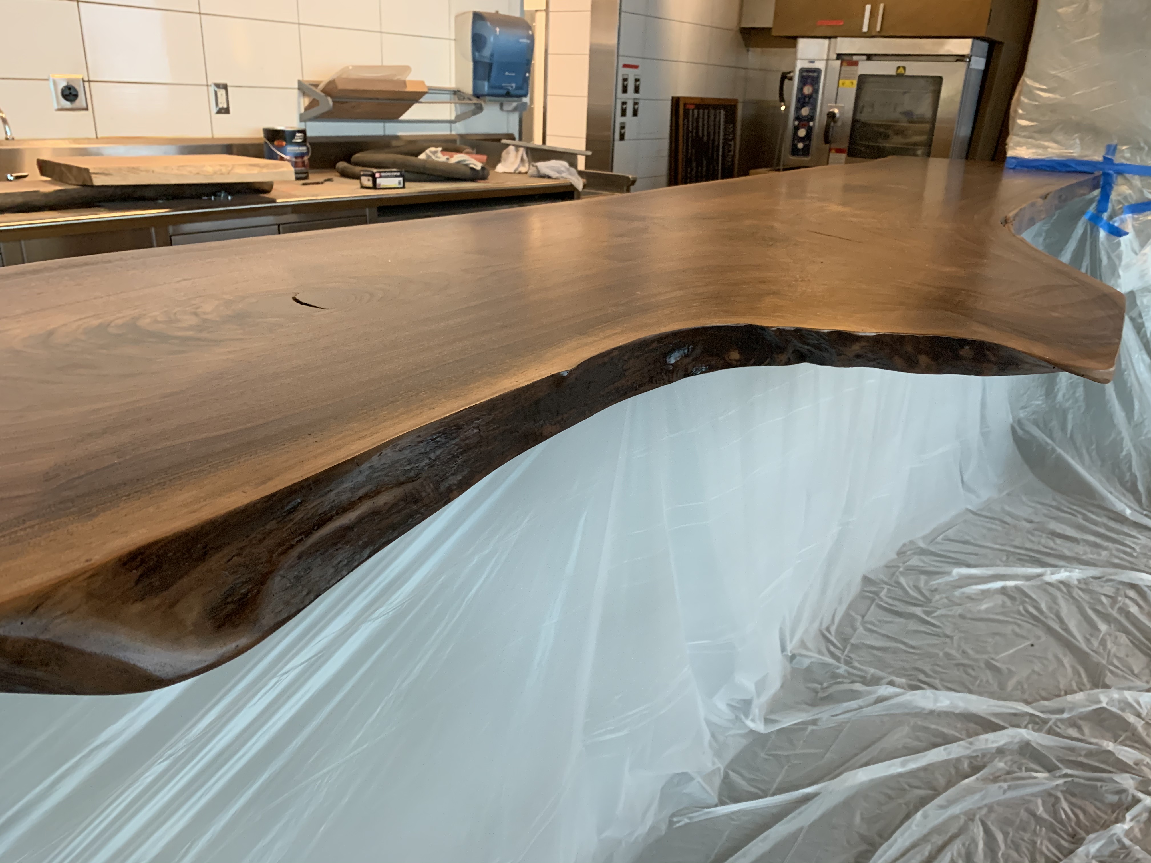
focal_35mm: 26
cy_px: 432
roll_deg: -3.0
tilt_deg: -20.3
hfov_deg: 67.3
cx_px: 576
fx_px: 865
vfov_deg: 53.1
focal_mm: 4.25
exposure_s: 1/60
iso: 320
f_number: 1.8
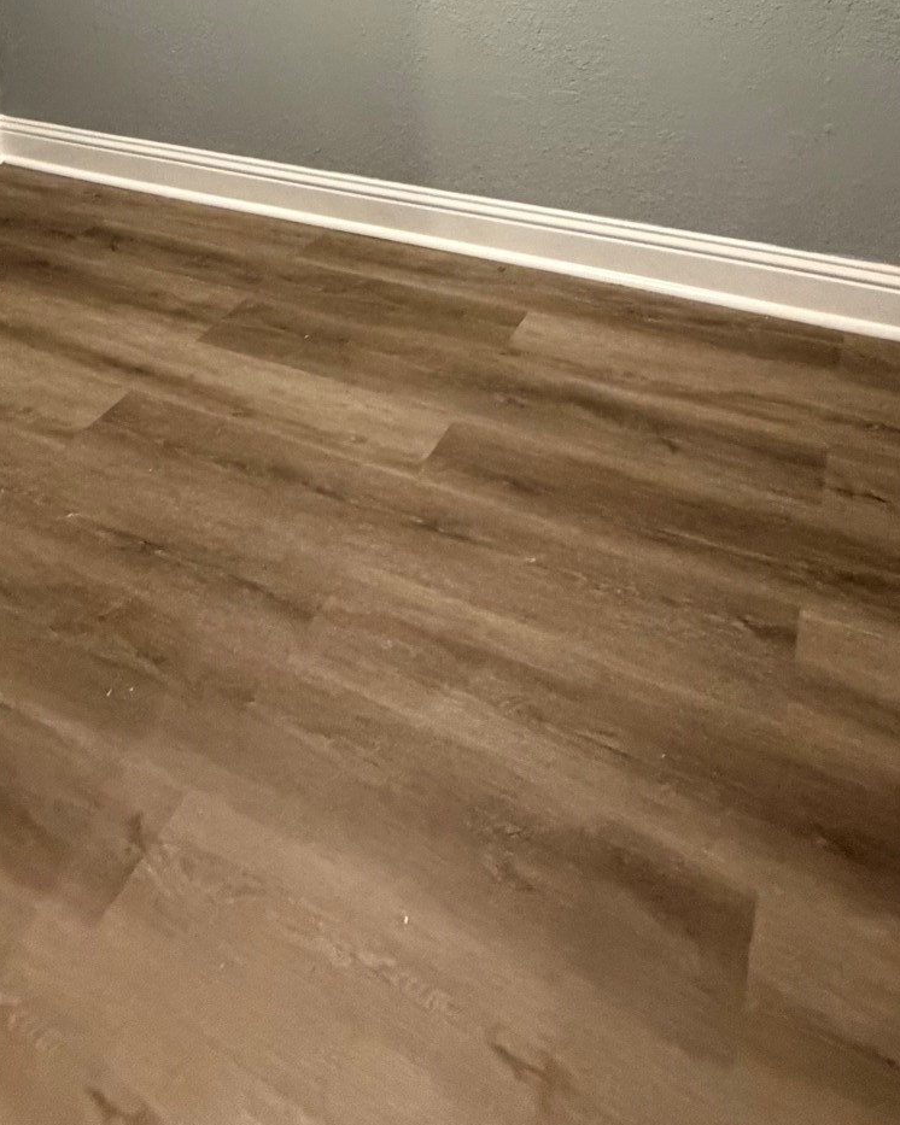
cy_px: -63
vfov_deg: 46.3
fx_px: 999
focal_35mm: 30
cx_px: 401
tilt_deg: -10.7
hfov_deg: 48.4
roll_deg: +3.5
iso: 640
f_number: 2.2
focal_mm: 2.22
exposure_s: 1/60
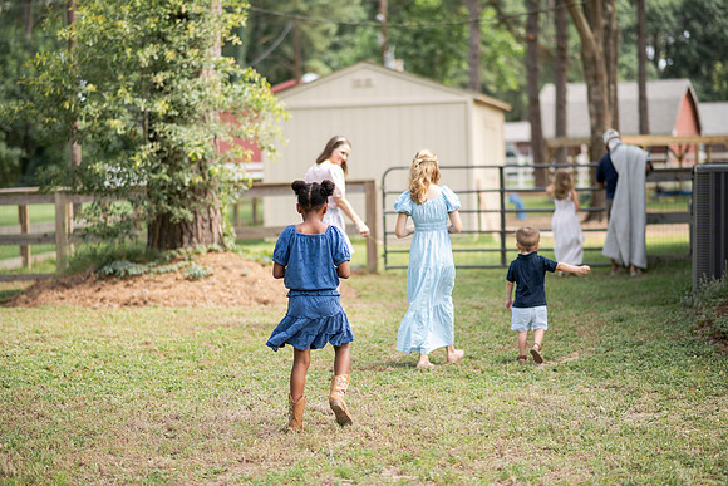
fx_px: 1719
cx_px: 364
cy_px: 243
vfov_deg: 16.1
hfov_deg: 23.9
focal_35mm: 85
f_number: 2
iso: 250
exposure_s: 1/1250
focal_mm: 85
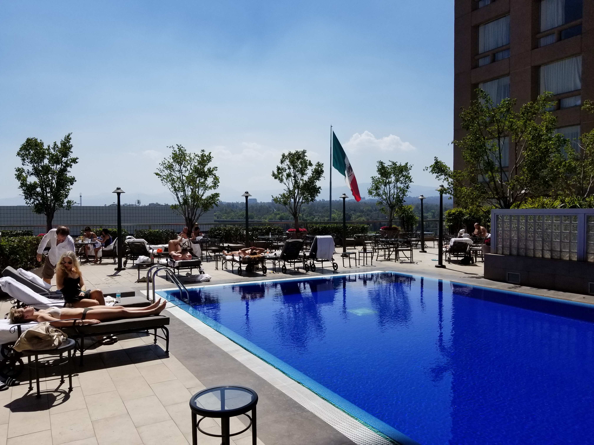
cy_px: 222
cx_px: 297
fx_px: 446
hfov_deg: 67.3
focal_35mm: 26
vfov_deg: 53.1
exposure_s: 1/5168
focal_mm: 4.3
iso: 50
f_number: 1.7
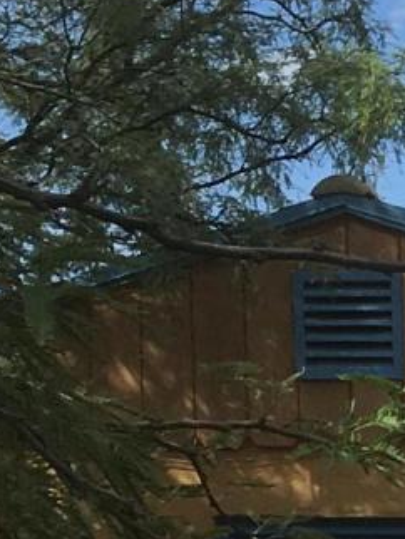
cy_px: 822
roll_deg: -0.1
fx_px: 2804
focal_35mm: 180
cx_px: 1084
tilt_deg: +0.4
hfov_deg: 7.5
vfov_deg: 10.6
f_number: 2.2
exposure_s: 1/1637
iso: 25
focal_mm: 4.15
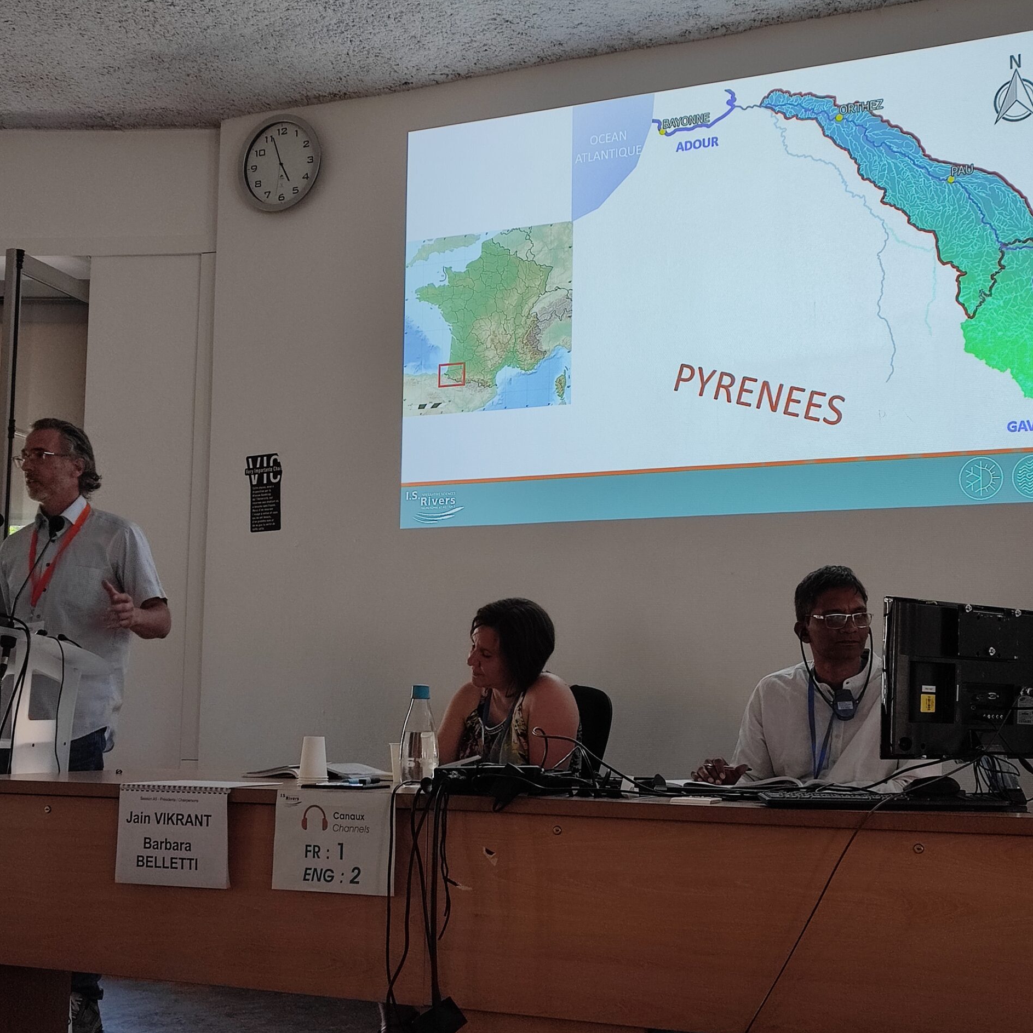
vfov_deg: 54.0
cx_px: 560
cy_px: 520
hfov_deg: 54.0
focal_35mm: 30
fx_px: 1013
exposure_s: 1/100
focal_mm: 5.96
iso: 142
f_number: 1.75
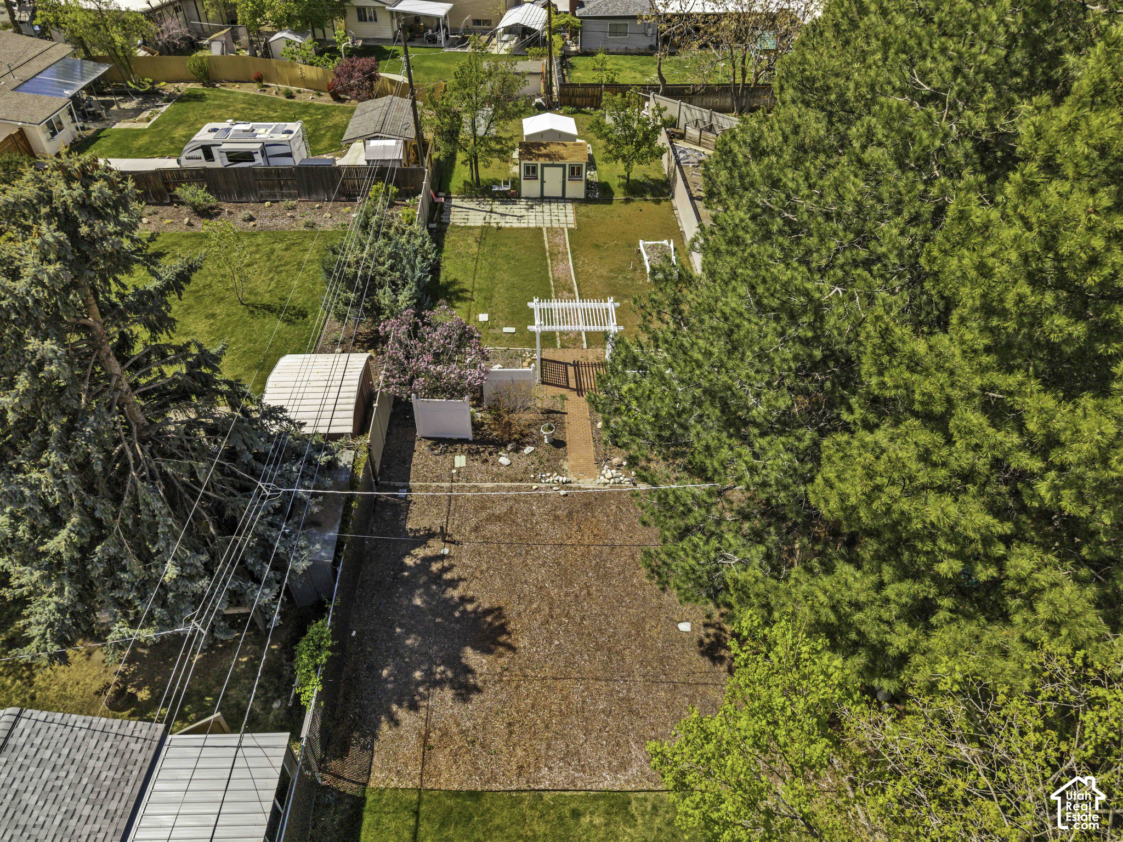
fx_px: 779
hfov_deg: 71.6
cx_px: 562
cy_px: 421
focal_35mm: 24
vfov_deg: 56.8
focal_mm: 8.67
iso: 170
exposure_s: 1/160
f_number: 1.8
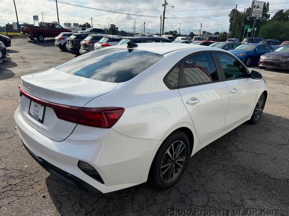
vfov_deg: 54.9
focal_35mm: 25
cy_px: 109
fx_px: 209
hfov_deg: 69.4
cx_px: 145
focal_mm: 6.76
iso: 80
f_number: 1.78
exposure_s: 1/5714
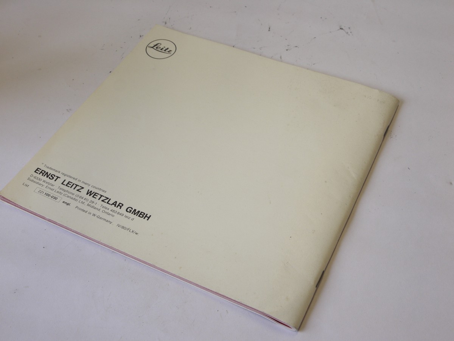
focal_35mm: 48
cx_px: 227
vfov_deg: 30.3
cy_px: 170
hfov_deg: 39.7
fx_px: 630
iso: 400
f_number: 11
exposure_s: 1/30
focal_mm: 24
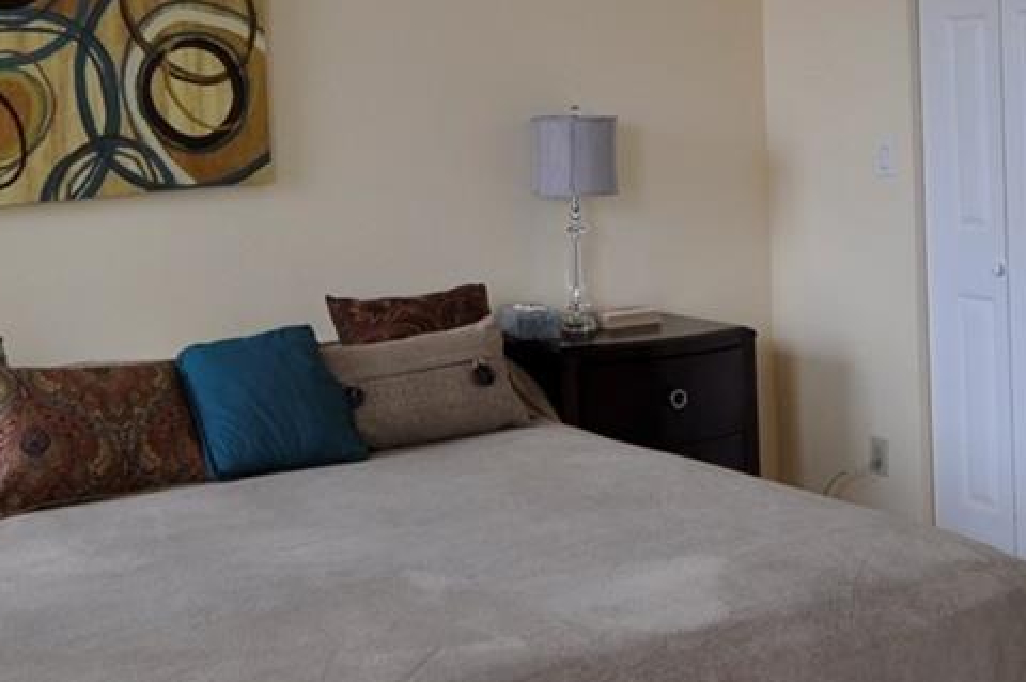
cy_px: 139
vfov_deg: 26.5
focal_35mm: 50
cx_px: 376
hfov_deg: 39.3
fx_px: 1424
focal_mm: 10
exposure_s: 1/60
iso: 400
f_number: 4
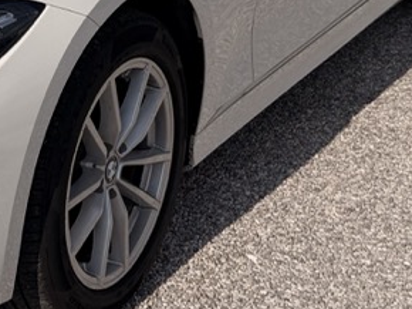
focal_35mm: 106
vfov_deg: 13.7
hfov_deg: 18.1
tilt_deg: -15.3
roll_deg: -0.6
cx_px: 3
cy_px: -6
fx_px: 1261
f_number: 1.78
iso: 80
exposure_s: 1/14286
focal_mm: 6.76
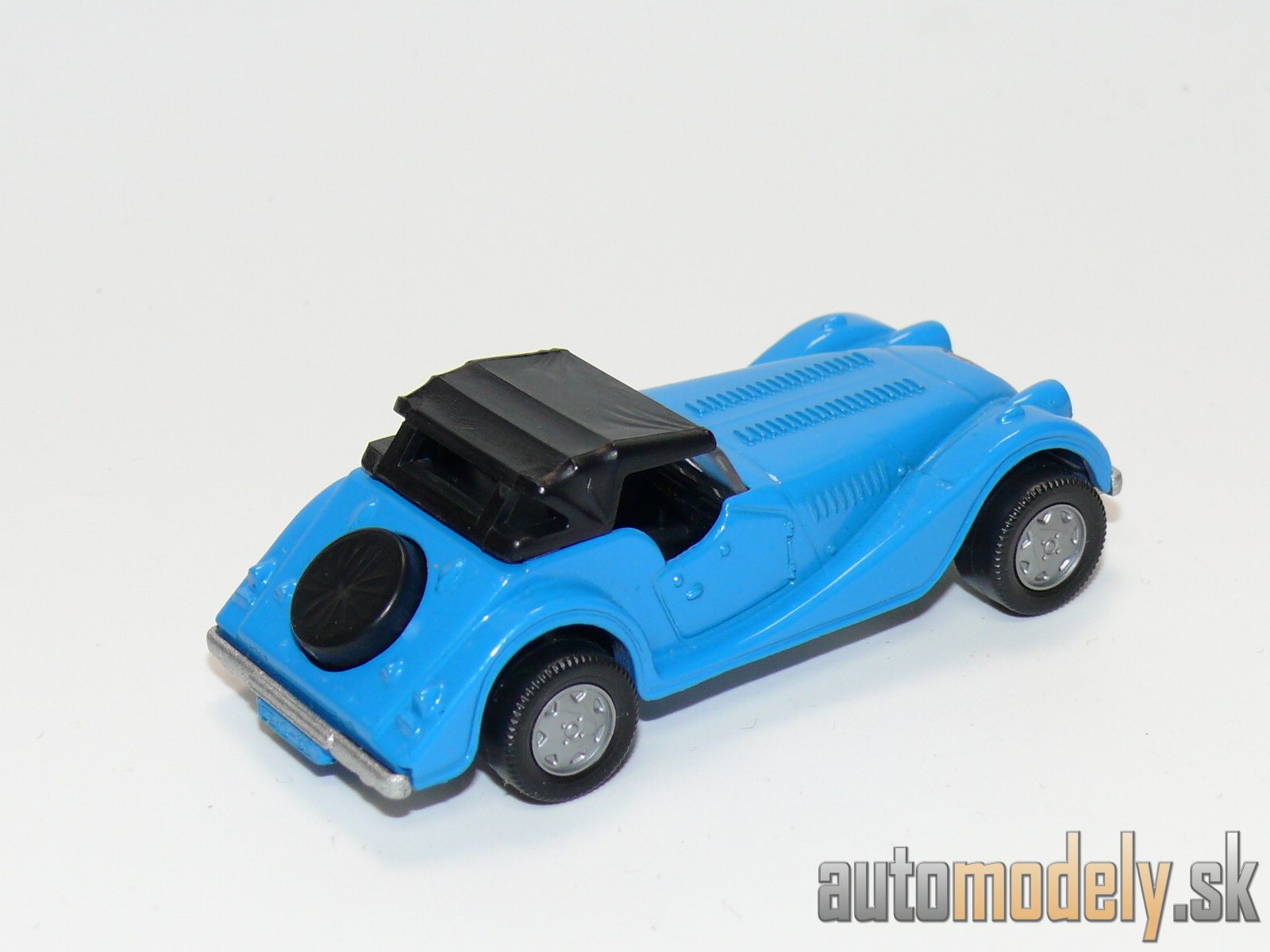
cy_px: 476
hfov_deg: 19.3
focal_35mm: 102
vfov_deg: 14.5
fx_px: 3742
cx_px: 635
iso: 100
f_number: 4
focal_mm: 13.4
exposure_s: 1/30
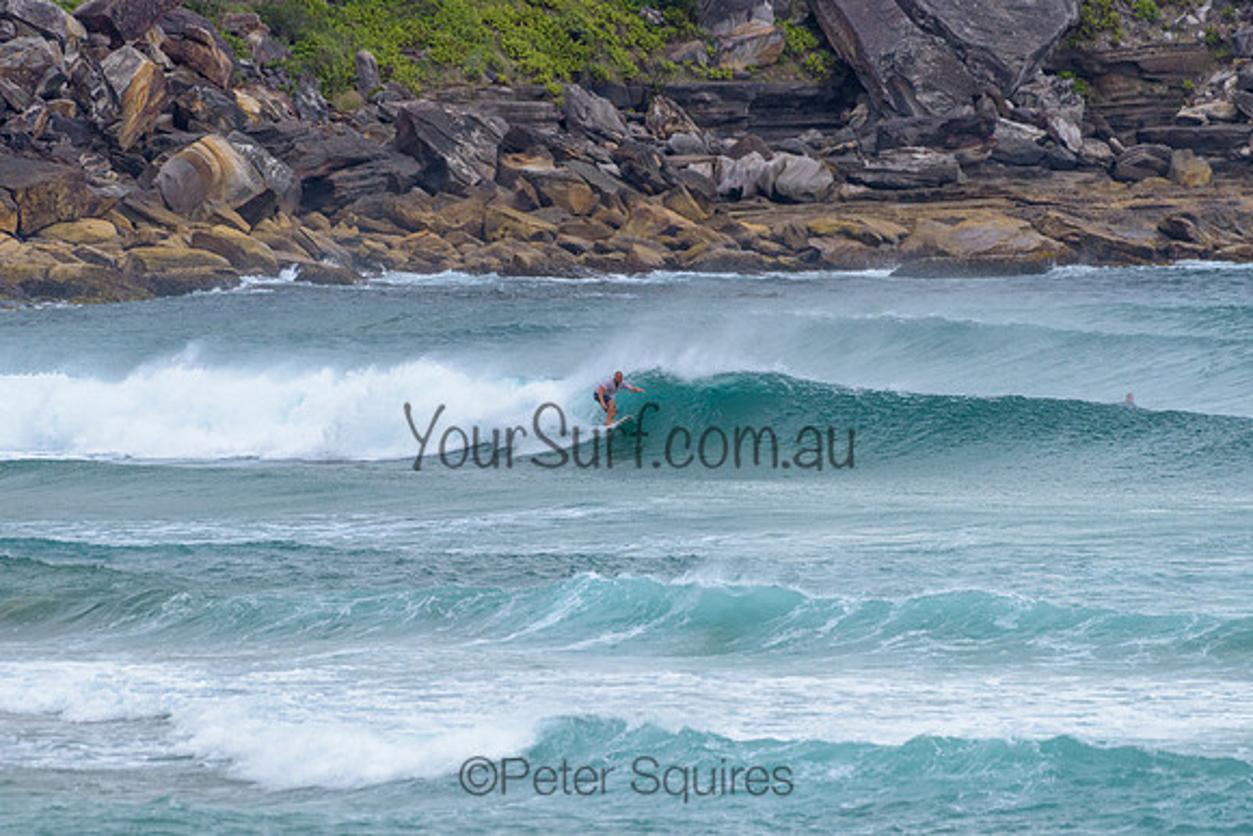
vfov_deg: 2.2
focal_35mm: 613
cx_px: 610
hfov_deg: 3.4
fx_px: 21345
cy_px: 407
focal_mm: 500
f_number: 5.6
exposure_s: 1/2000
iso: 560
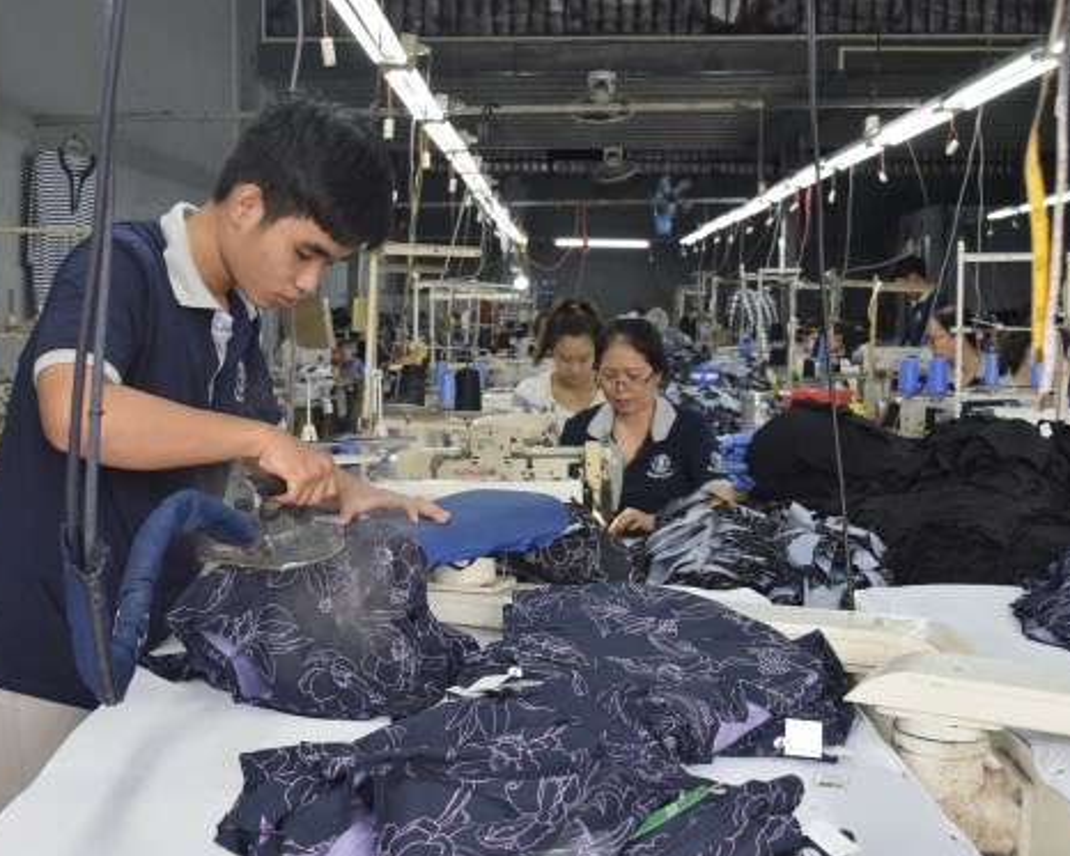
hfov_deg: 35.5
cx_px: 434
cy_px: 418
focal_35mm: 53
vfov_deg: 28.8
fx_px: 1666
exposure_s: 1/200
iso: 1600
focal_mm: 29
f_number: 7.1
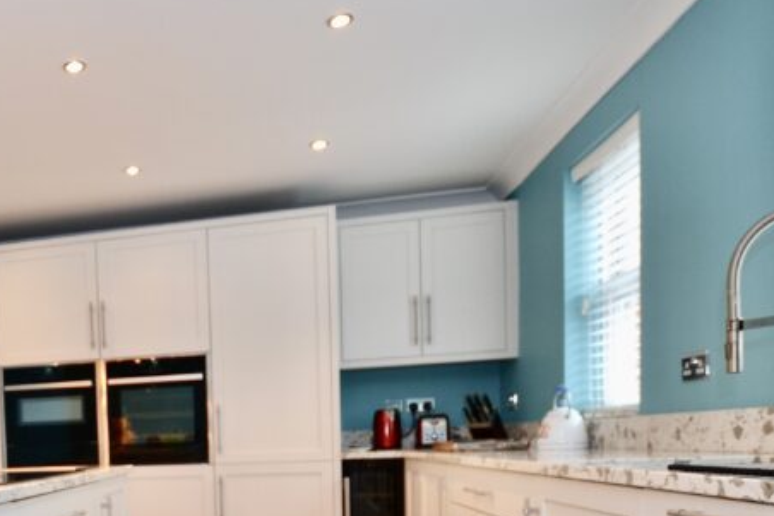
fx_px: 731
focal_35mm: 34
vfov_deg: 35.8
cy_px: 491
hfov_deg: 48.0
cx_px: 34
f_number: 4
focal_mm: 10
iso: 400
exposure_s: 1/60
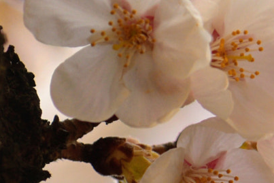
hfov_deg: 1.4
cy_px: 50
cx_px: 309
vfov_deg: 0.9
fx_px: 11595
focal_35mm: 1523
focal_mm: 200
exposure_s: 1/160
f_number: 9
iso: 100
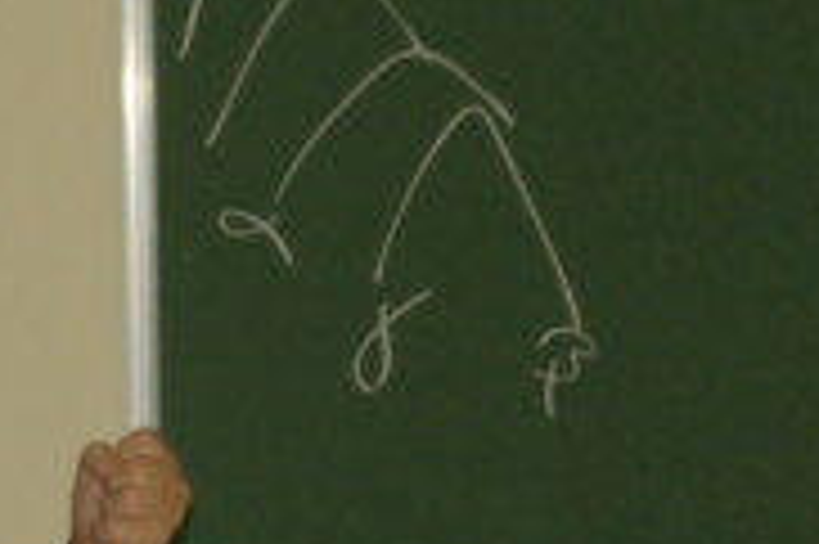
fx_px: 9569
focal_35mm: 421
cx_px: 194
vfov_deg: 3.3
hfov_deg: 4.9
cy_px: 265
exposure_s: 1/60
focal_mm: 50
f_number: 3.5
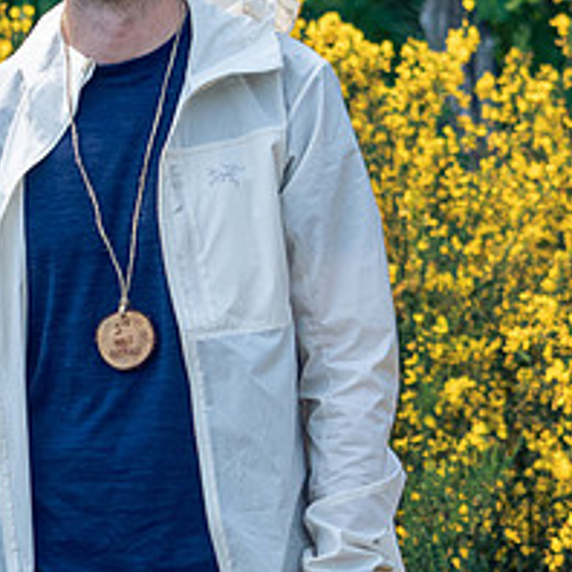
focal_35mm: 296
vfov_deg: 5.9
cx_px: -49
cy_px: 141
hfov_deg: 5.9
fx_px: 5534
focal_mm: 50
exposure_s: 1/1250
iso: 800
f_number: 2.8
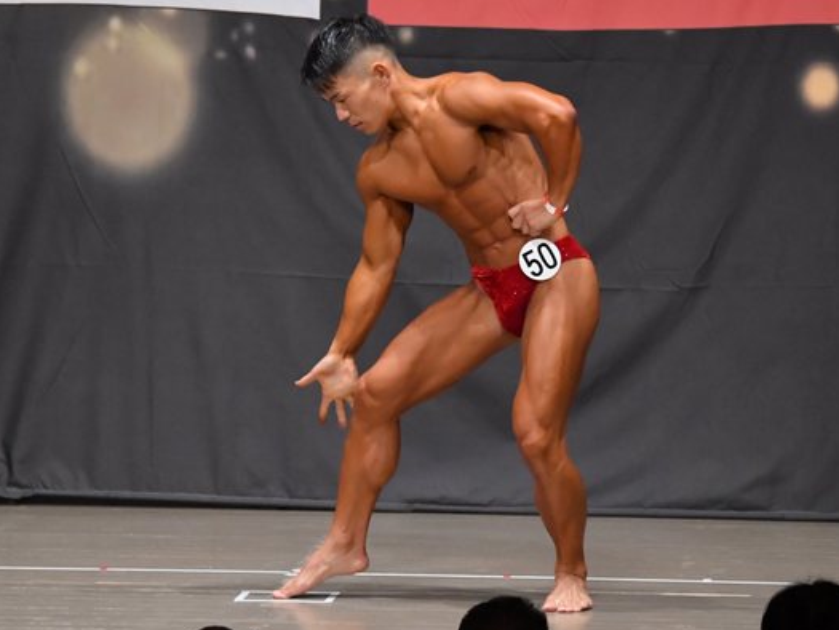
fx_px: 7467
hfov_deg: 6.4
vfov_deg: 4.8
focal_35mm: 308
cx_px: 458
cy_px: 334
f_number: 5.6
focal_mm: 145
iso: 6400
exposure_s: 1/400
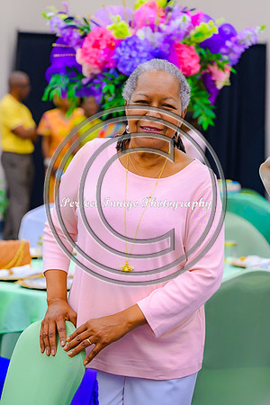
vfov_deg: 19.5
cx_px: 135
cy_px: 202
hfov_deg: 13.0
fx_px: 1181
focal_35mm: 105
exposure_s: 1/125
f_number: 2.8
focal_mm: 70
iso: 800
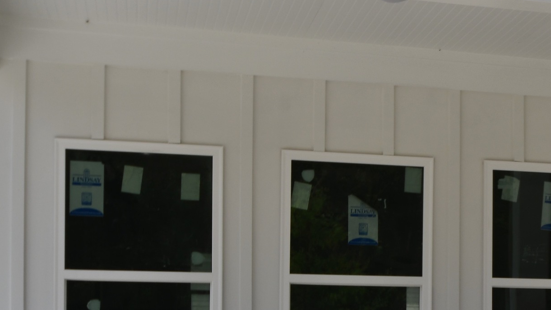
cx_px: 668
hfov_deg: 22.5
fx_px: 1271
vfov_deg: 13.6
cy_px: 347
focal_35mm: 87
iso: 100
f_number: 10
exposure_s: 1/250
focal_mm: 22
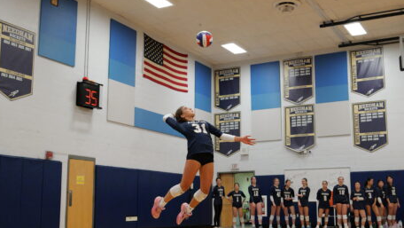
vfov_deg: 26.5
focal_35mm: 45
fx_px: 482
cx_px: 241
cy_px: 132
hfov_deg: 45.2
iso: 12800
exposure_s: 1/1000
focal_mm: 35
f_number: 4
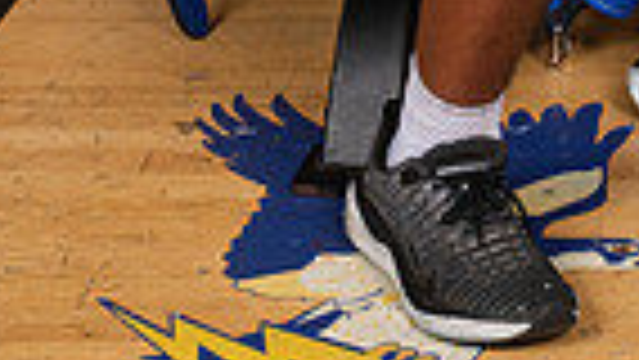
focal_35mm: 133
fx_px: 2254
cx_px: 648
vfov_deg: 8.4
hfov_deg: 15.8
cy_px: -486
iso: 800
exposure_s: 1/250
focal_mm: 40
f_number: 7.1
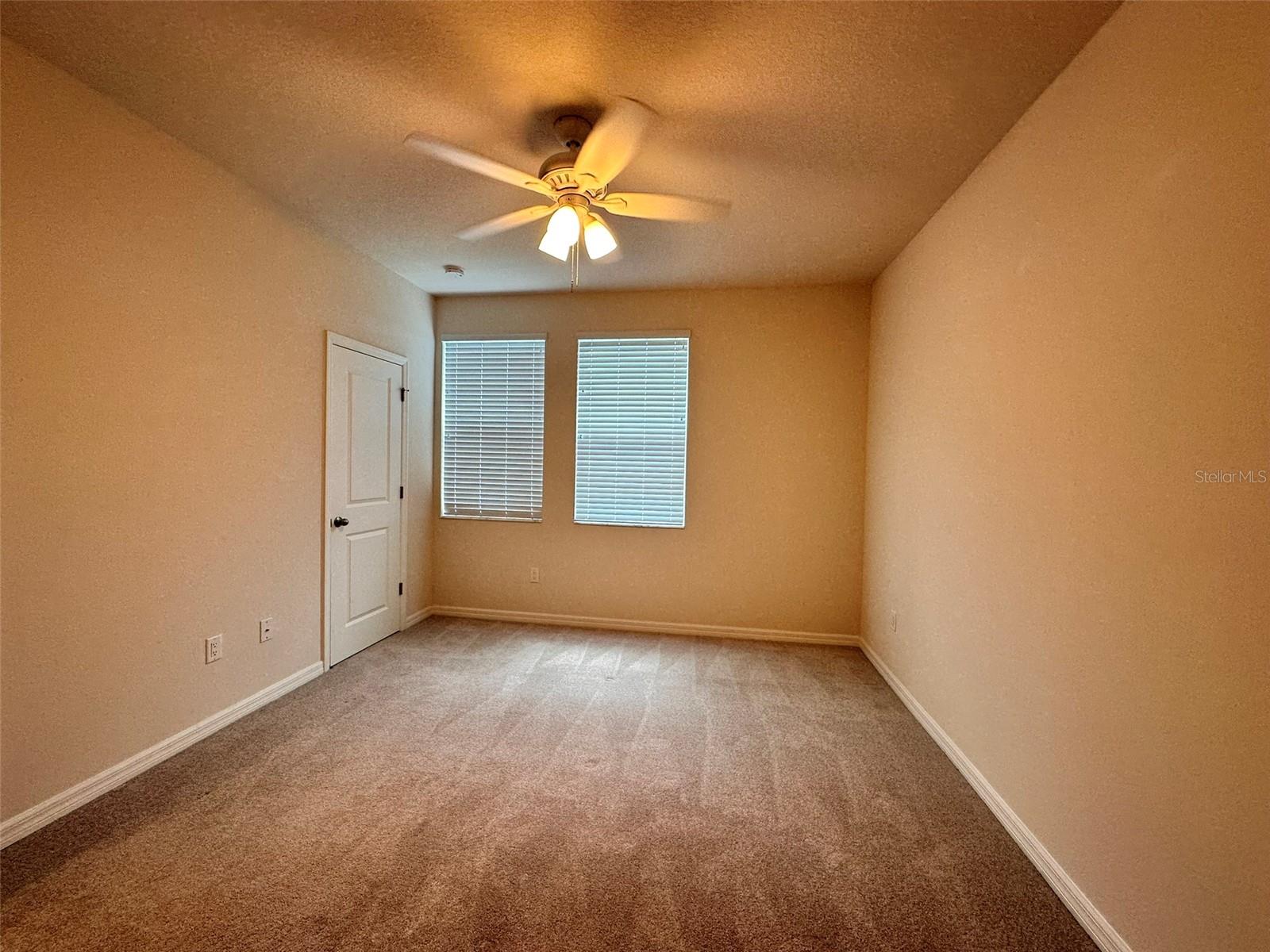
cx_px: 635
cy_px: 476
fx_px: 514
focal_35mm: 14
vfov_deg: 85.7
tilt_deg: -0.7
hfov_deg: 102.1
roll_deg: -0.6
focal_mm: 2.22
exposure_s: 1/120
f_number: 2.2
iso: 160
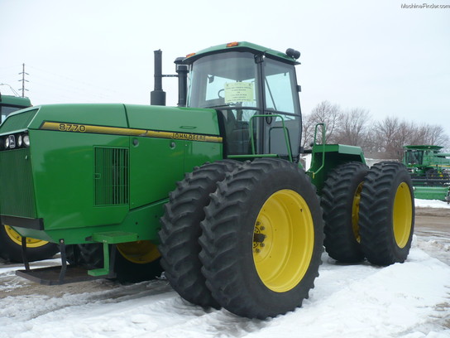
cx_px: 225
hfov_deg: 52.6
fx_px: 455
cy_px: 169
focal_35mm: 35
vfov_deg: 40.7
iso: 100
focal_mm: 5.8
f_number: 2.8
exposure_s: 1/640
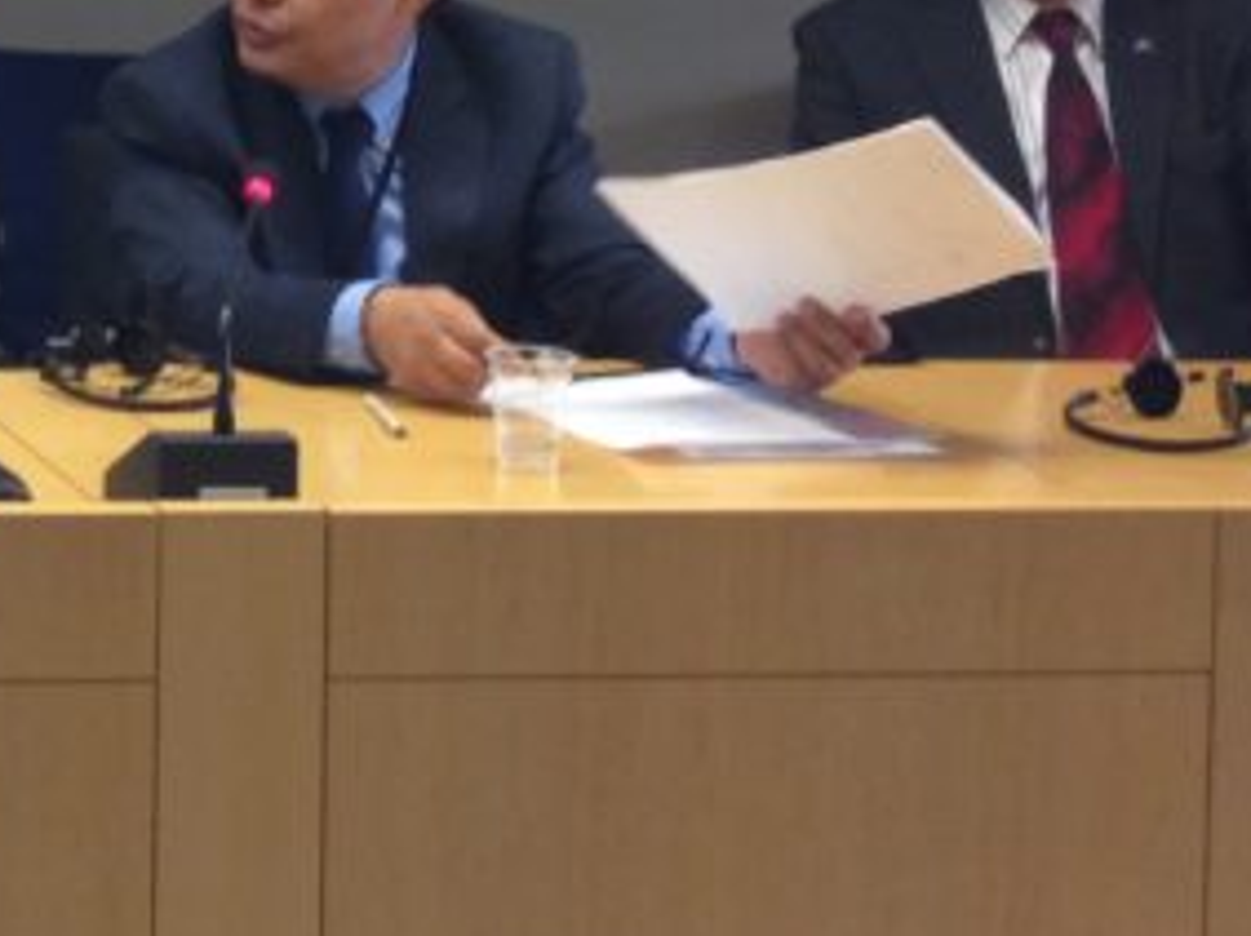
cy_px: -288
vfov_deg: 12.0
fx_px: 4333
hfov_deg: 15.3
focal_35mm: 120
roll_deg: -0.7
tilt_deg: -1.1
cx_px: -563
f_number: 2.4
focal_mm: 4.12
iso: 100
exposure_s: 1/20
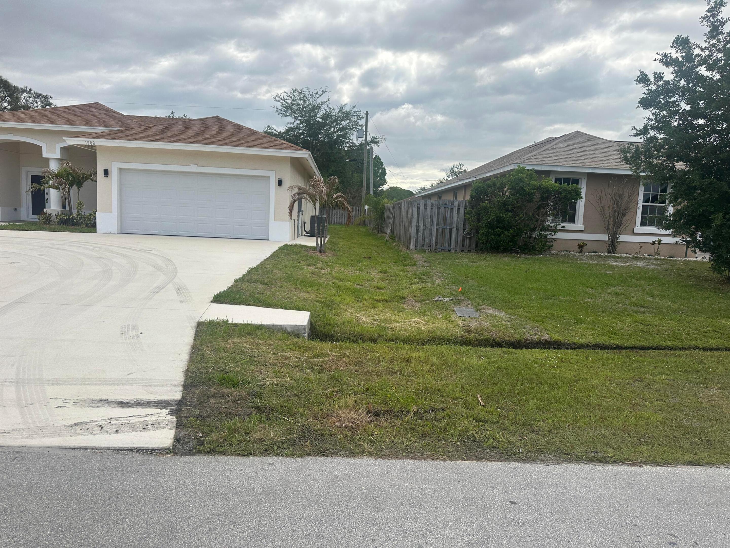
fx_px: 506
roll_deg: -2.3
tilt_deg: -7.4
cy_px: 274
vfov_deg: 56.8
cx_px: 365
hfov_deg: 71.6
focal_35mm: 24
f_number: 1.78
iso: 80
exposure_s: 1/3717
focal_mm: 6.86
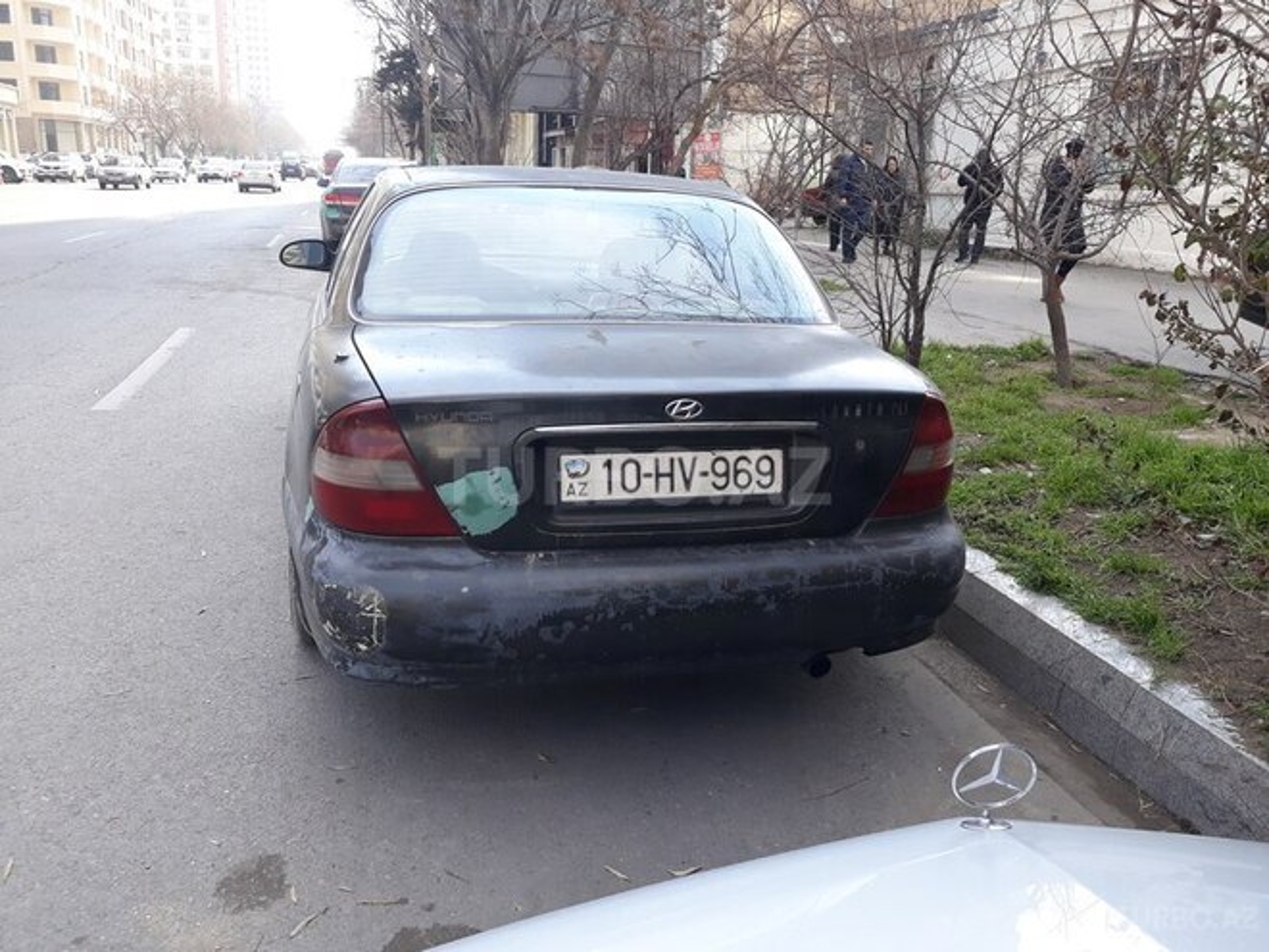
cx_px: 634
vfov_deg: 51.4
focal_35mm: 27
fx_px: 990
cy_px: 476
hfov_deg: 65.3
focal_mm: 3.71
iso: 40
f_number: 1.7
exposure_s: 1/426
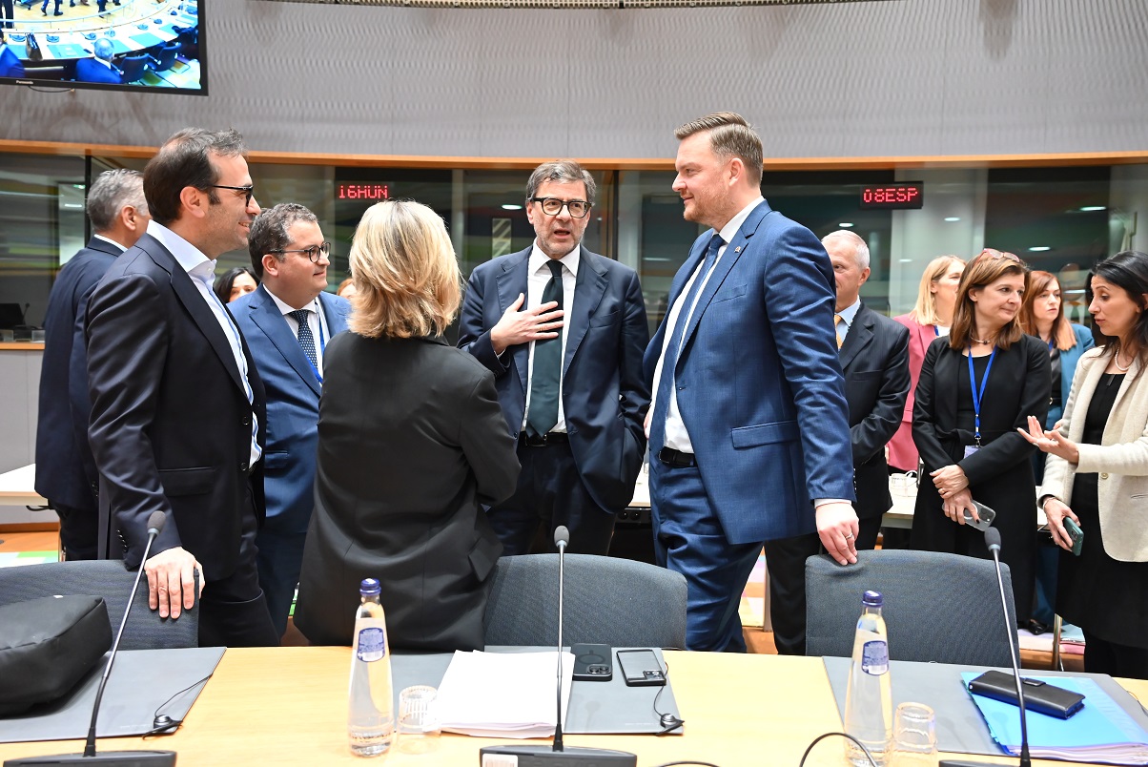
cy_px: 384
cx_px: 574
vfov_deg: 43.0
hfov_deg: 61.1
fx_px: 973
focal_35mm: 30
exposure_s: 1/125
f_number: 4
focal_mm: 30.5
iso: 3200
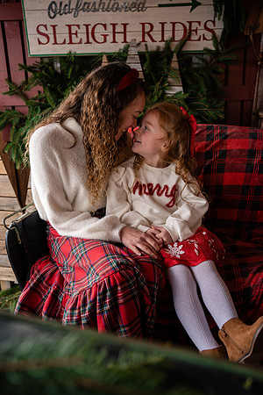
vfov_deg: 61.9
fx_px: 329
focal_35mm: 30
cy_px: 198
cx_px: 132
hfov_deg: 43.6
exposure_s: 1/250
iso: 400
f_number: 3.2
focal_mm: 30
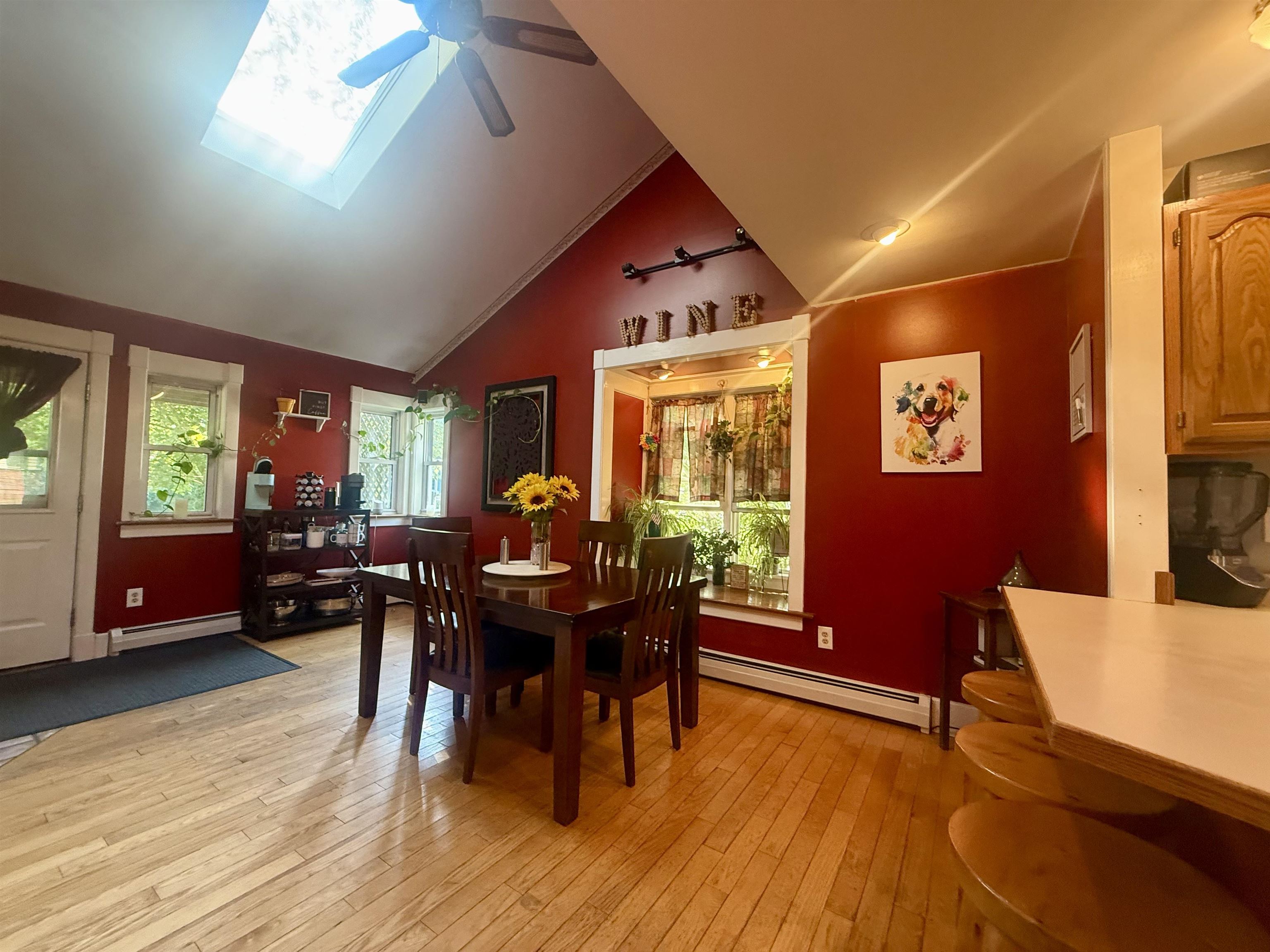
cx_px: 635
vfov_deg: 85.7
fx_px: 514
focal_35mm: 14
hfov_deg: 102.1
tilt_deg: +1.7
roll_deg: -1.7
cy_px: 476
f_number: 2.2
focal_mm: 2.22
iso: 320
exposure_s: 1/60
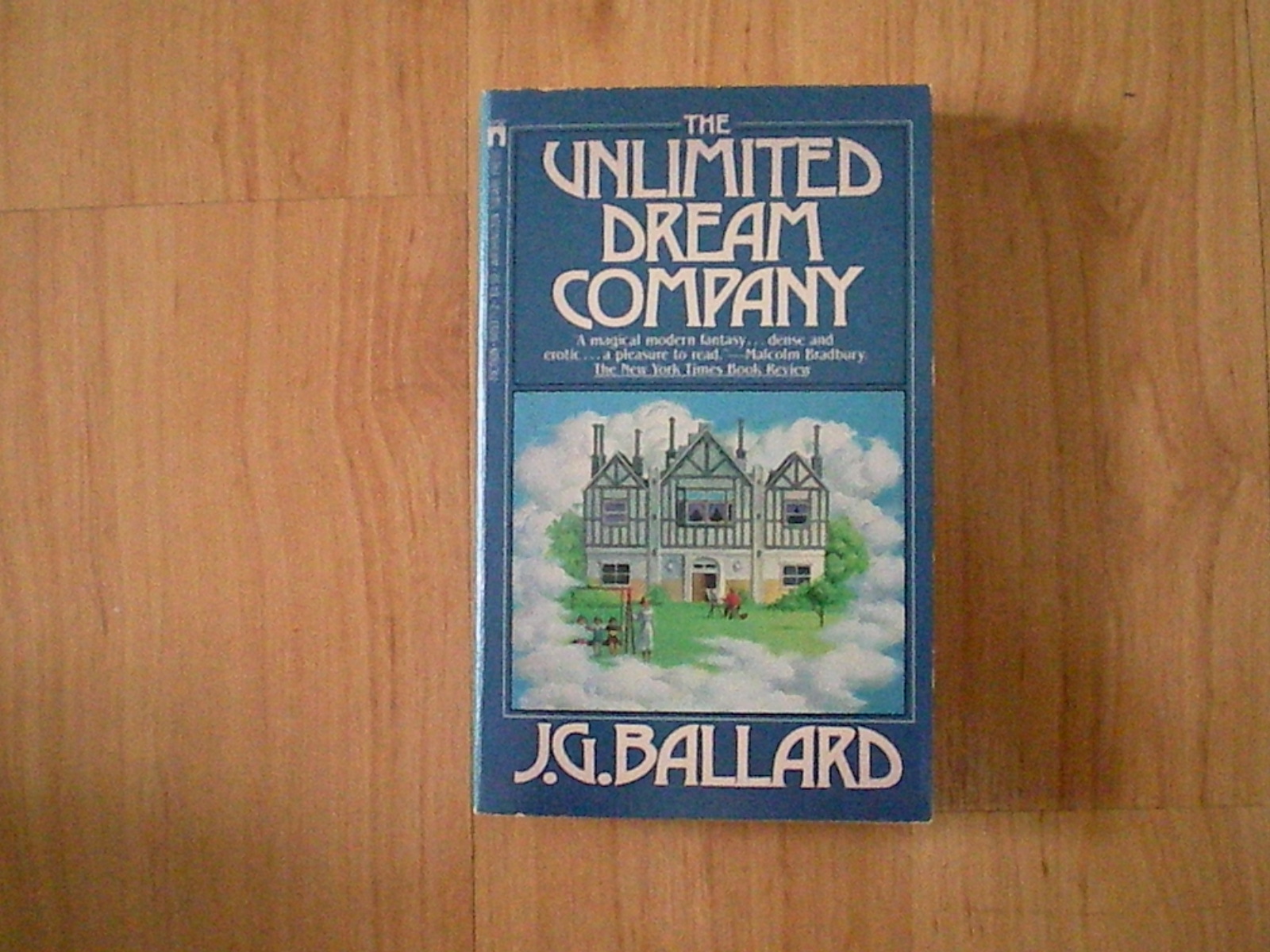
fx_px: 1394
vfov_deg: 37.7
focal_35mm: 38
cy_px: 476
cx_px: 635
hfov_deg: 49.0
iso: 1800
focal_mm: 6.3
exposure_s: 1/63.1
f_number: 3.1
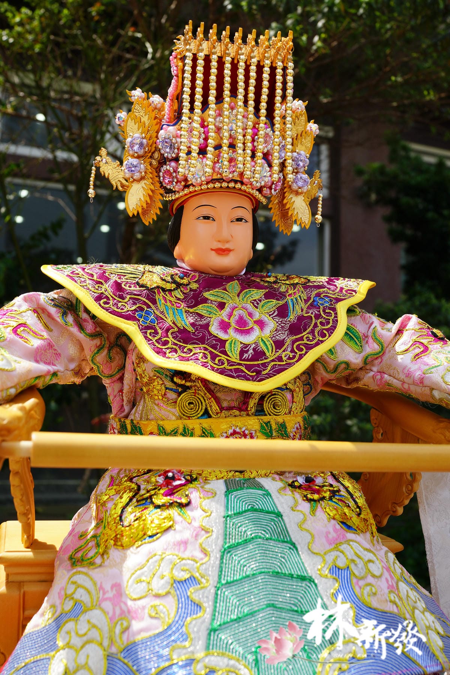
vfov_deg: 54.4
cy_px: 338
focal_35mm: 35
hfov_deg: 37.9
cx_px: 225
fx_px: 656
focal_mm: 35
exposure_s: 1/400
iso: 200
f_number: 8
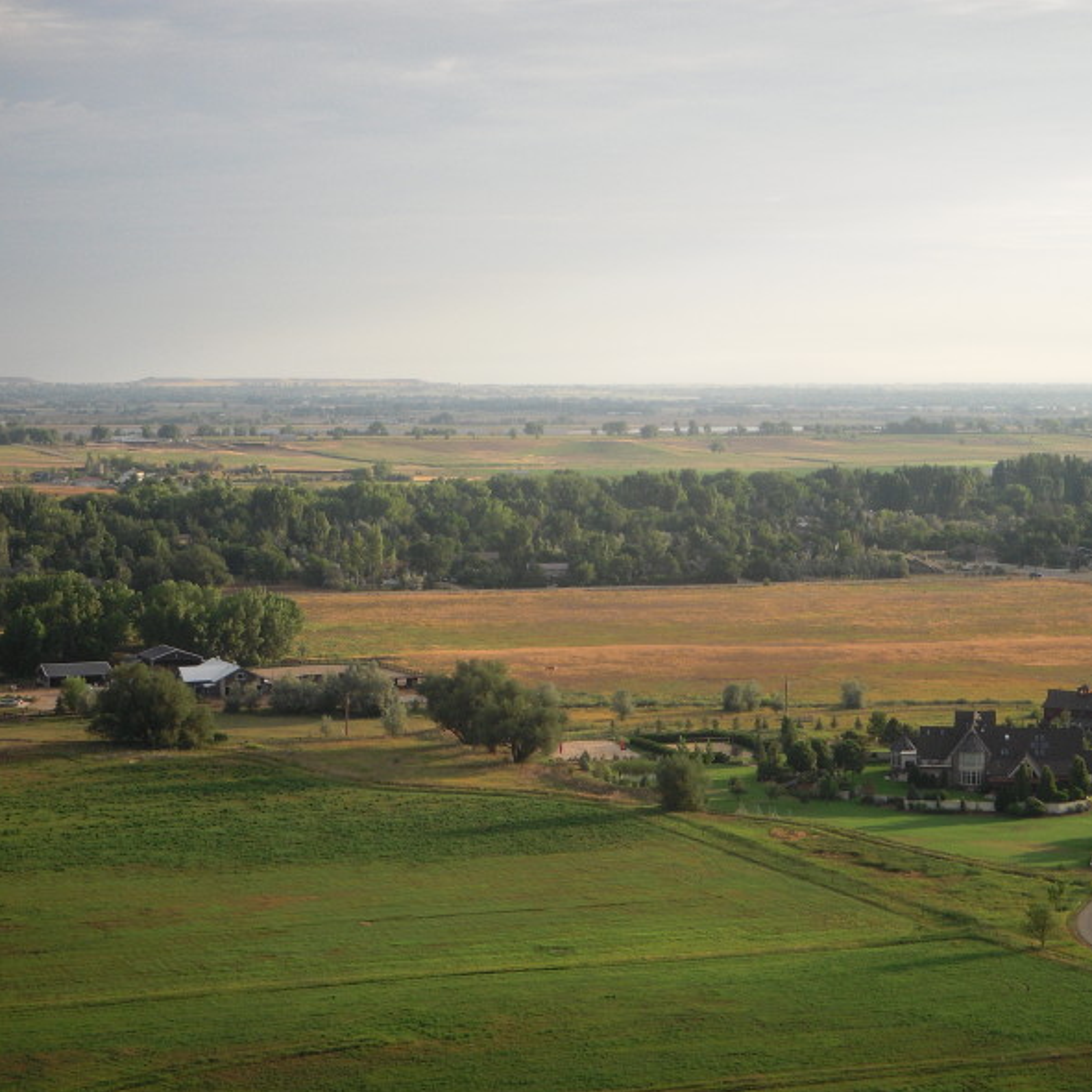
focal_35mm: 79
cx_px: 617
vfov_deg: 21.9
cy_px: 552
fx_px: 2820
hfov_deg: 21.9
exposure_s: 1/400
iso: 100
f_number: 3.7
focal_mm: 11
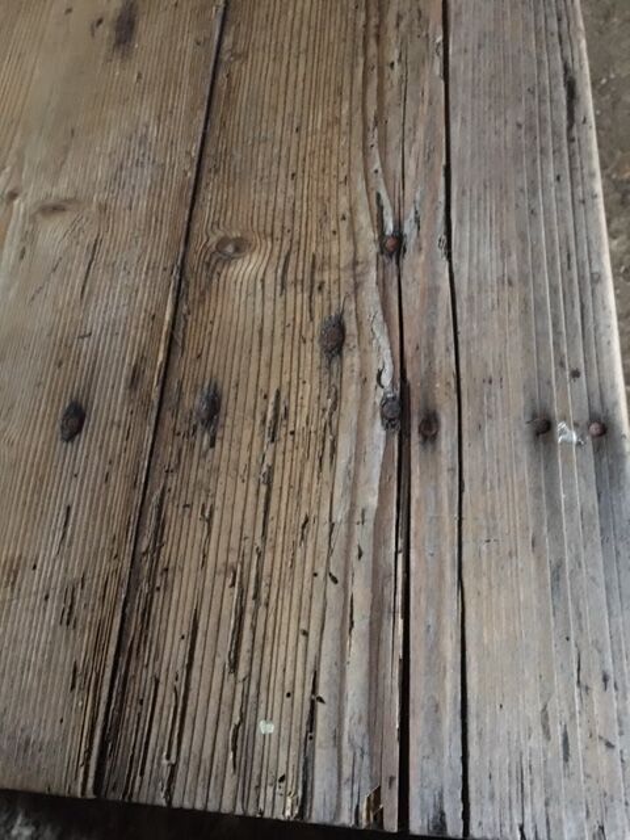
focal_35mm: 29
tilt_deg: -66.3
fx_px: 704
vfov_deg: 61.7
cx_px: 315
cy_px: 420
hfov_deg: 48.2
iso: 640
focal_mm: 4.15
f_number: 2.2
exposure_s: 1/17
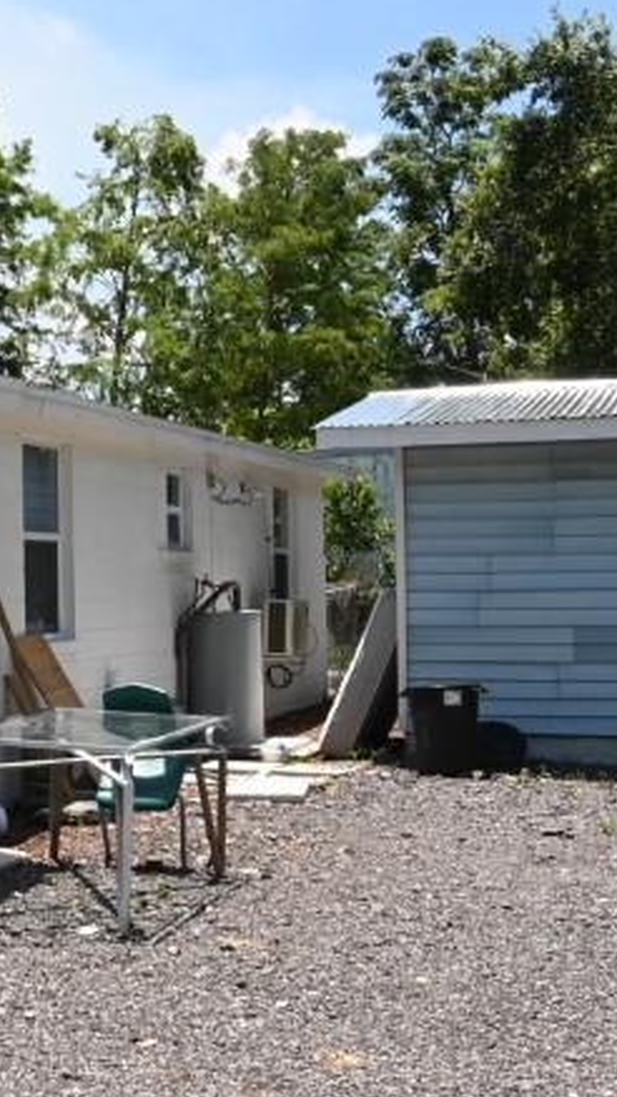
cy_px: 507
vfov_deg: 30.6
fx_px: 2006
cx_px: -125
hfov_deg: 16.7
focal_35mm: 69
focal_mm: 20
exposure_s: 1/200
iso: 100
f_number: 9
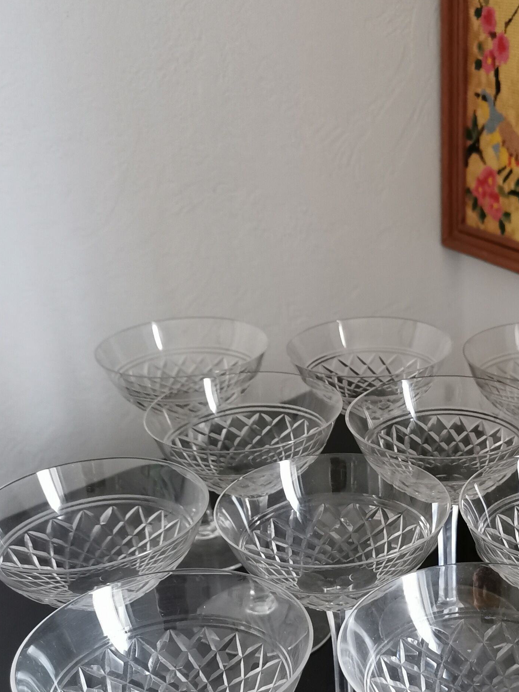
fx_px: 1059
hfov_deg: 26.7
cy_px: 480
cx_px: 451
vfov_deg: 35.7
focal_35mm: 53
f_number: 1.6
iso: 640
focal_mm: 5.56
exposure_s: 1/25
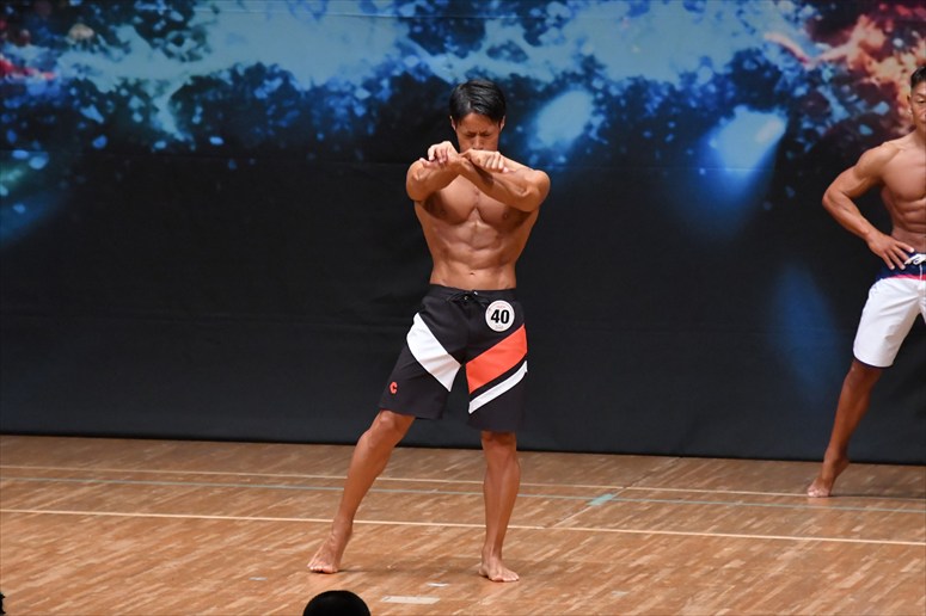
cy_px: 308
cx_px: 463
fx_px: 7327
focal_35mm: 285
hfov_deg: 7.2
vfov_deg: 4.8
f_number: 5.6
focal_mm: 190
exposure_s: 1/400
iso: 6400
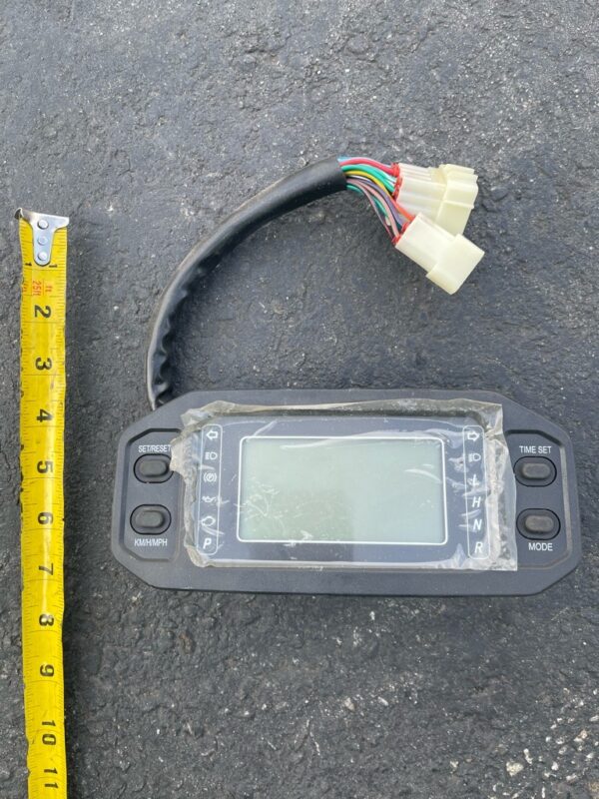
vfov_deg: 67.3
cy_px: 400
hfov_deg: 53.1
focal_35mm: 26
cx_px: 300
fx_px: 600
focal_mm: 5.1
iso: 32
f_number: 1.6
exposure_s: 1/379
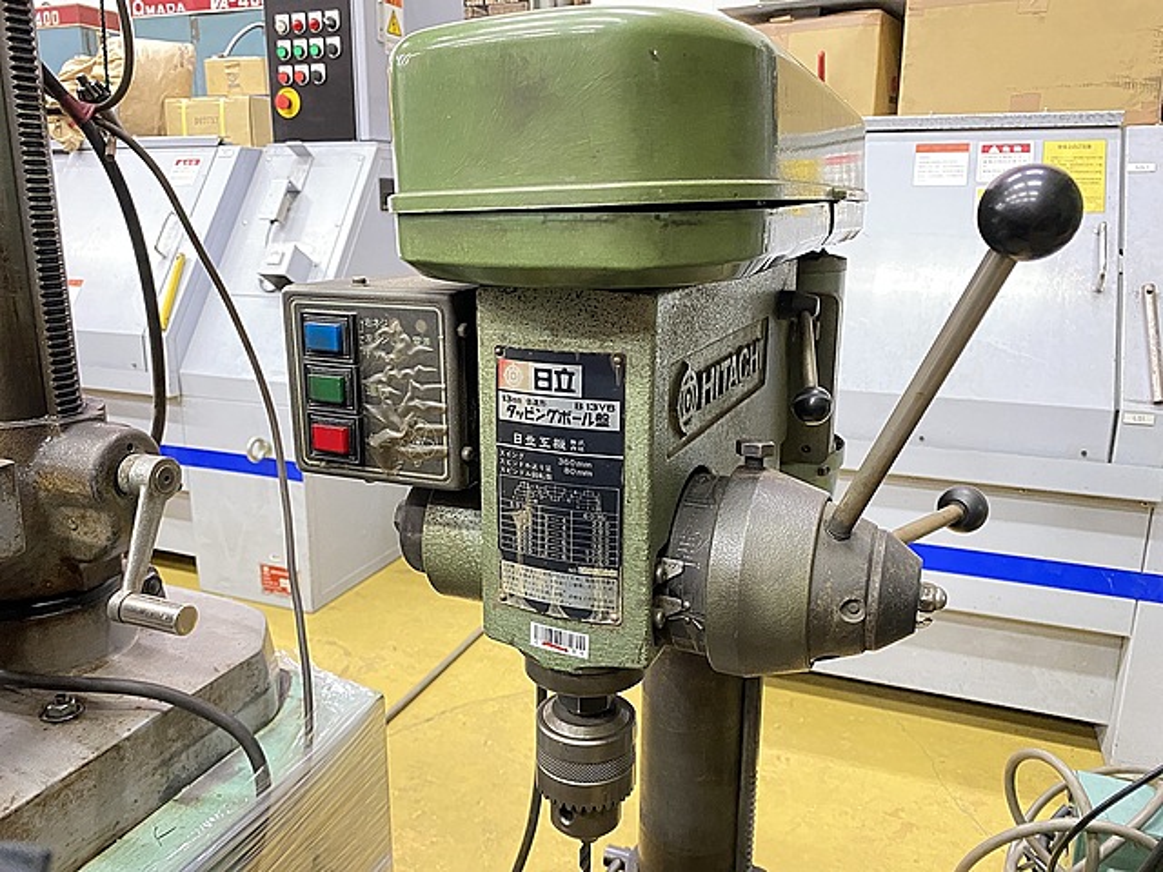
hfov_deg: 67.3
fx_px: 874
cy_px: 436
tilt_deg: -14.6
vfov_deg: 53.1
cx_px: 582
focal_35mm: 26
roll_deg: -0.9
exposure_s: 1/30
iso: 640
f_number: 1.8
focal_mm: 4.25
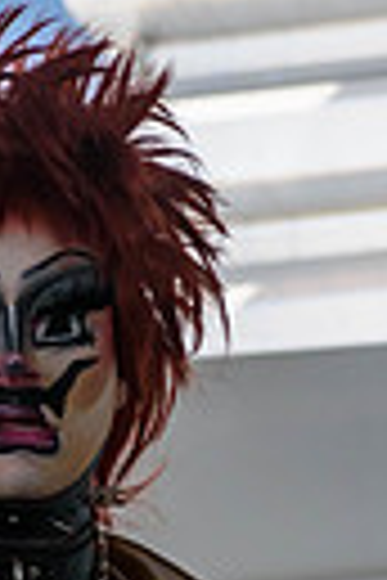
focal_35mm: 1416
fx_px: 22831
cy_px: 454
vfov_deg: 1.5
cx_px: 166
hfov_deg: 1.0
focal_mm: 270
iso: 800
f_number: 6
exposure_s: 1/800
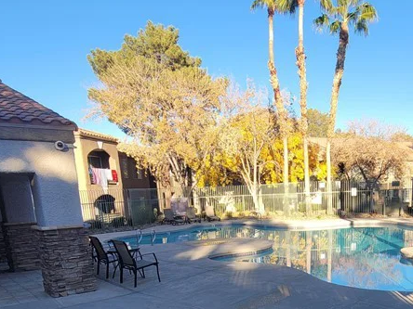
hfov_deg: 58.7
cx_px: 273
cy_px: 281
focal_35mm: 30
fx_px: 358
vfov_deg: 42.7
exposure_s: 1/668
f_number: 2.2
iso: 64
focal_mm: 2.2
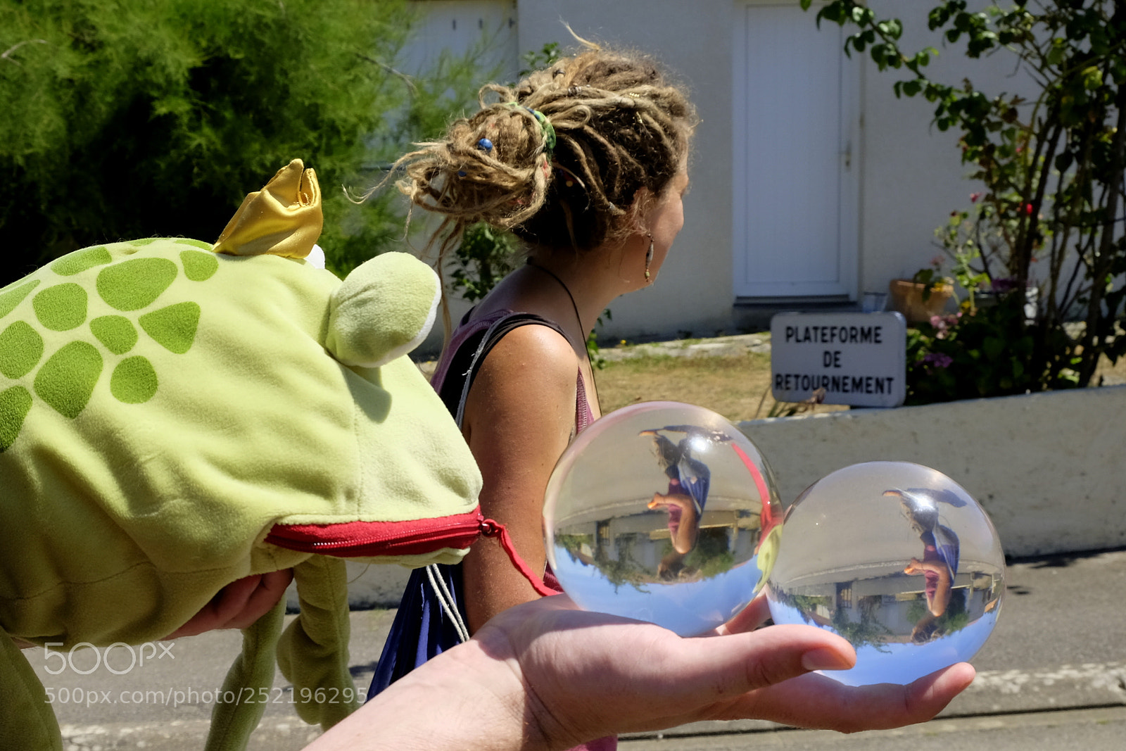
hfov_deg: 50.7
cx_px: 563
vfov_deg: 35.1
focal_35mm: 38
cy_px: 376
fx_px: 1189
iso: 400
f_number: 9
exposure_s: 1/400
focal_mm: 25.4
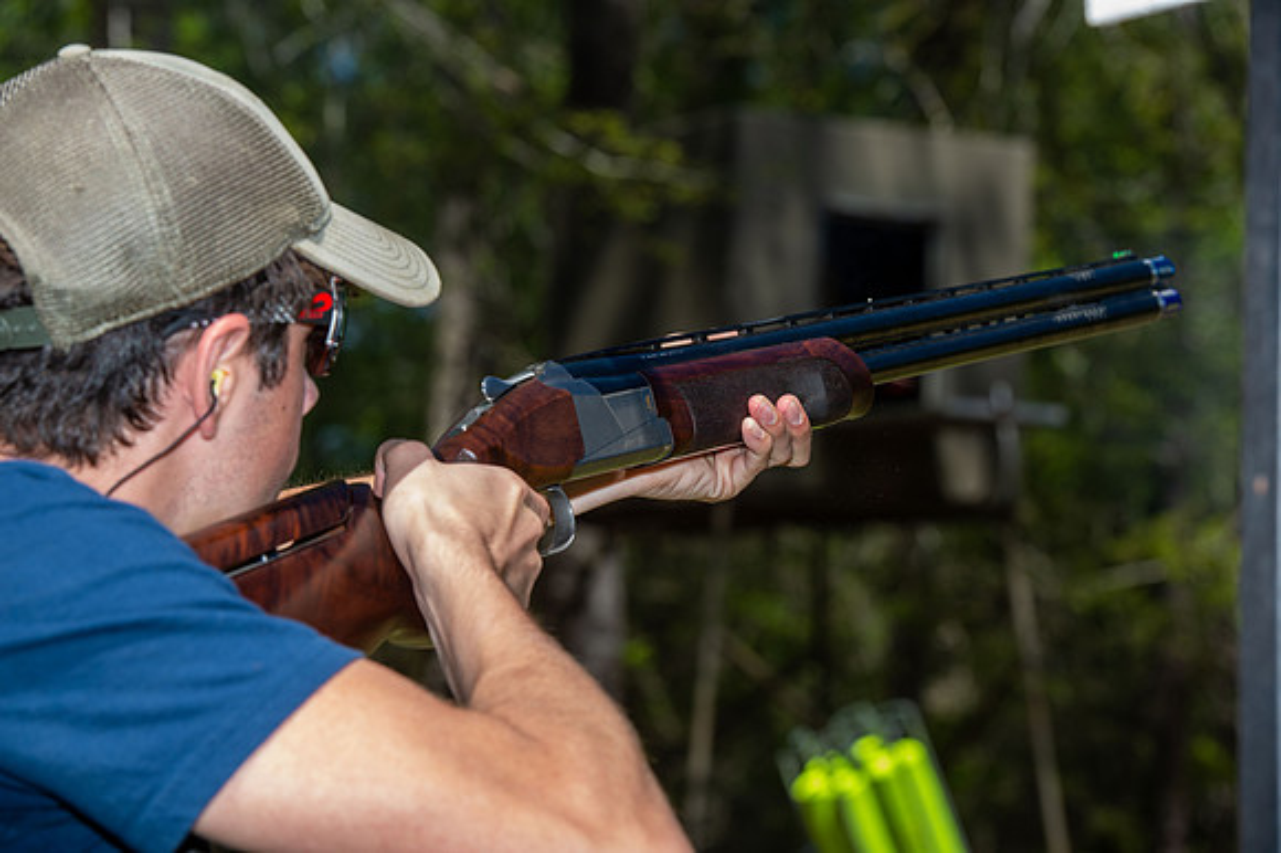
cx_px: 640
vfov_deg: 11.0
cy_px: 426
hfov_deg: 16.4
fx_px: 4445
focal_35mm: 125
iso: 160
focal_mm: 125
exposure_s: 1/250
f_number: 10
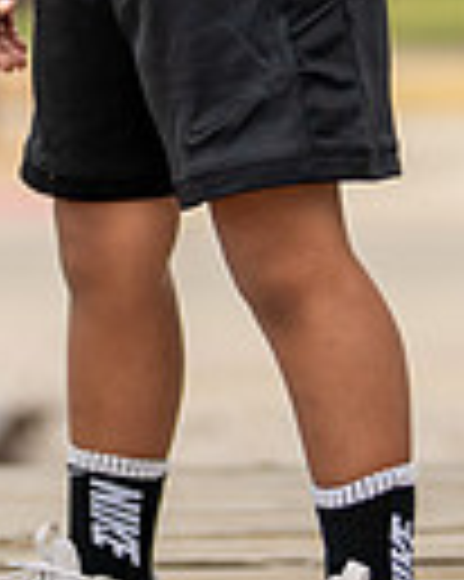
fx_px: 4657
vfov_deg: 7.1
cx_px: 176
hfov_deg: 5.7
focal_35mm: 271
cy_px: -176
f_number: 1.2
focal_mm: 50
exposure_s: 1/1250
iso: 400
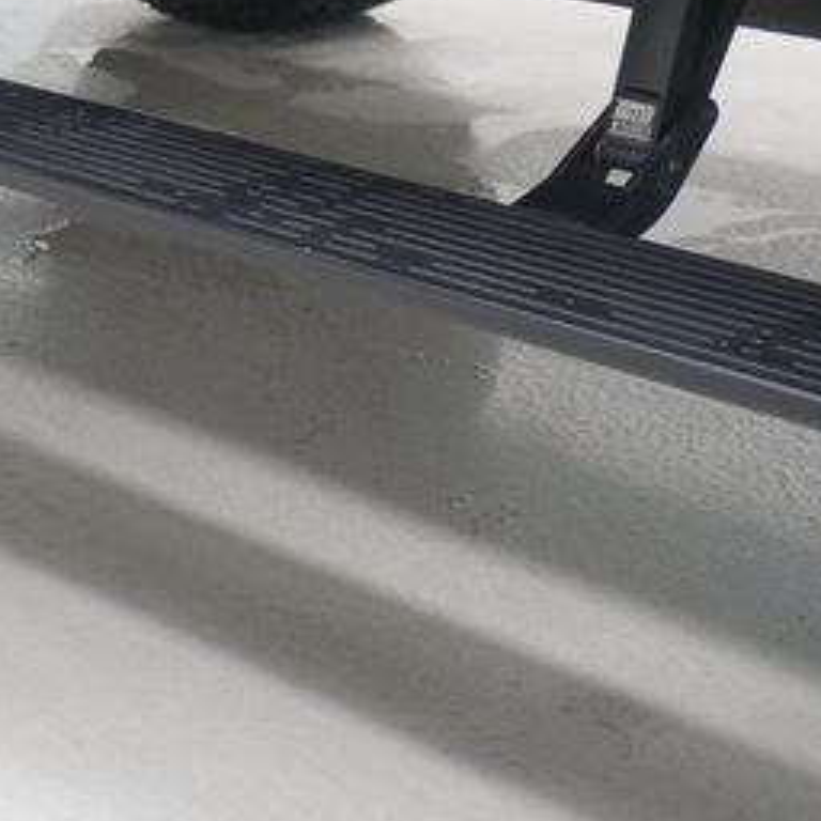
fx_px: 2791
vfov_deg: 16.6
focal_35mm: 104
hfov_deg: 16.6
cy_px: 172
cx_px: 141
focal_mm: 33
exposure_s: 1/60
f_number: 5
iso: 400
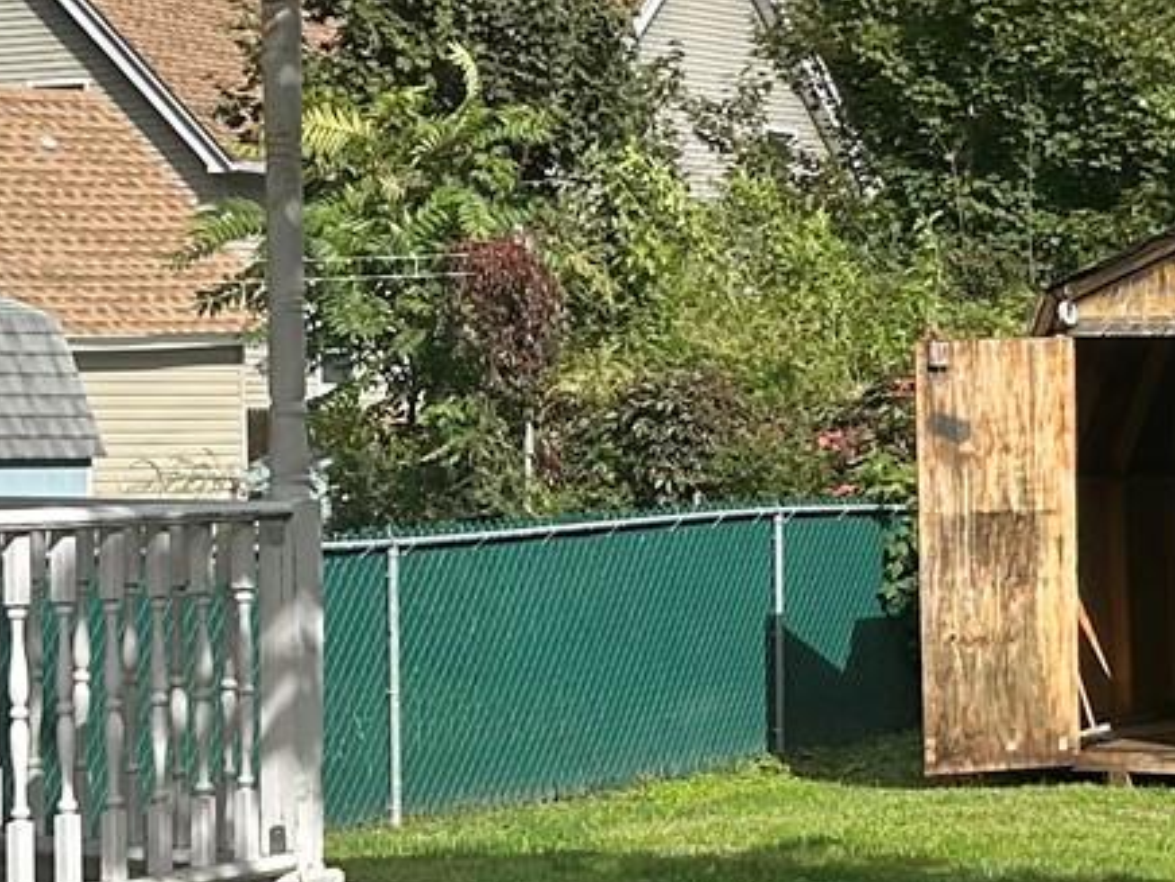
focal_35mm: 122
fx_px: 4141
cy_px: 383
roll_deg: +0.8
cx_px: 819
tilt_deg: +0.8
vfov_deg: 12.1
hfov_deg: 16.1
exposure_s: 1/4115
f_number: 1.5
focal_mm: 5.7
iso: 50
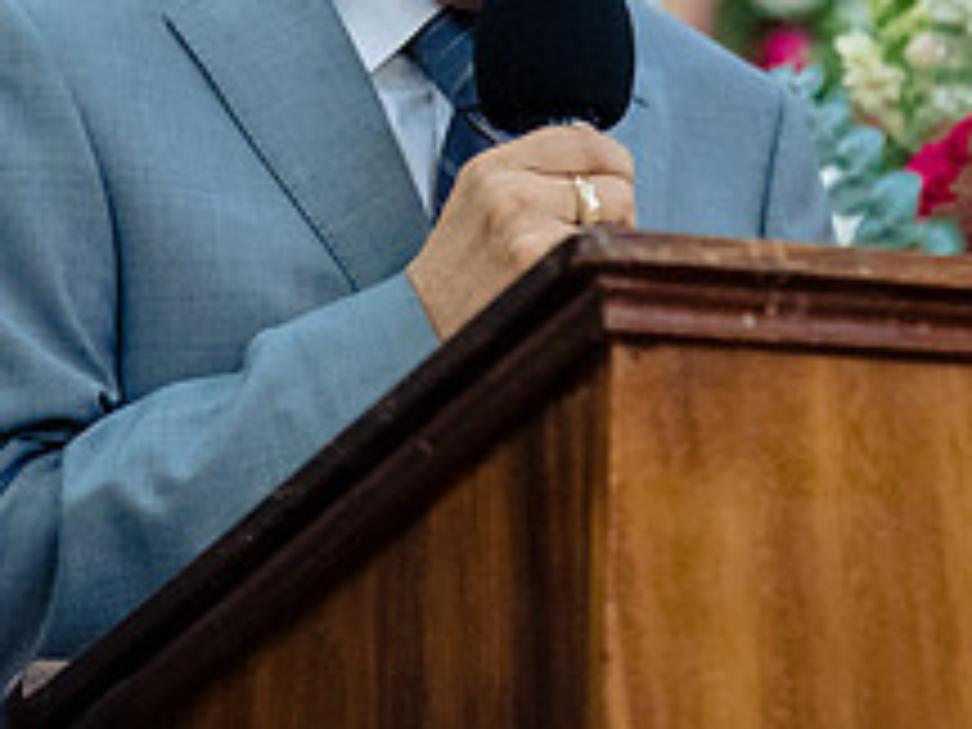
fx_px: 8705
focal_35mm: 310
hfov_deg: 6.4
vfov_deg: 4.8
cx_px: 513
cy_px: -74
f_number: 4
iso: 5000
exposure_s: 1/160
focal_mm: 120
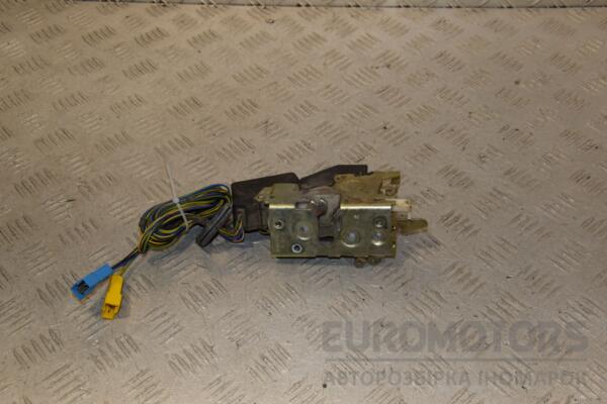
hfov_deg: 41.1
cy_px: 202
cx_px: 304
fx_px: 809
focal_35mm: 48
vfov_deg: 28.1
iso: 800
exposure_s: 1/200
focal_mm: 32
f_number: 9
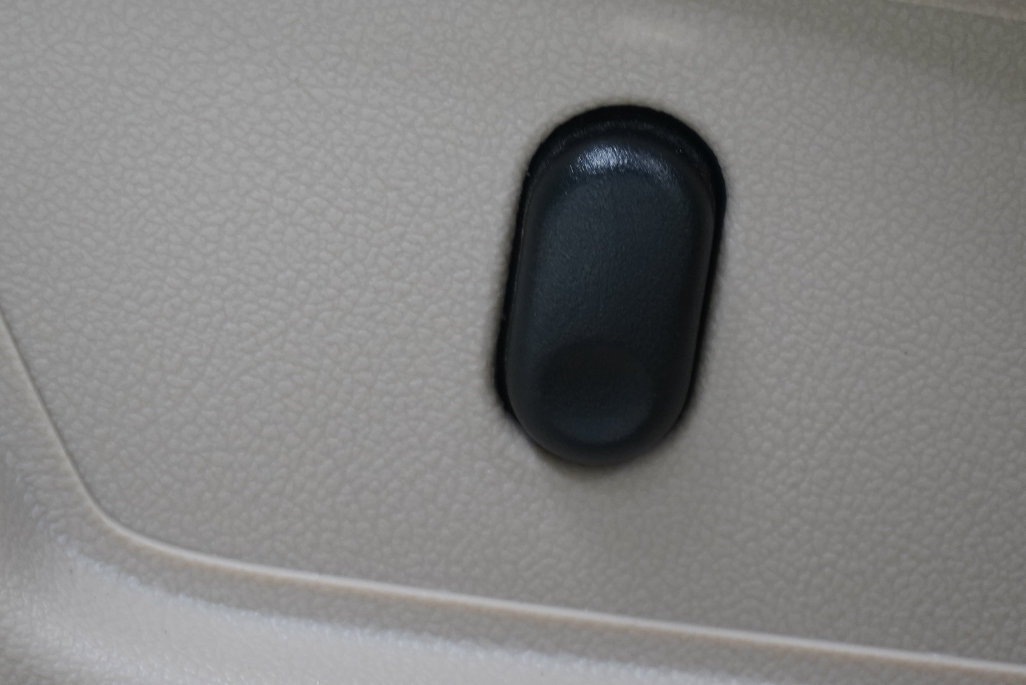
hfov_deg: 17.3
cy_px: 283
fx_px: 3364
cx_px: 603
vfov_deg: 11.6
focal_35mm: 118
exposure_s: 1/80
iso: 800
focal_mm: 50
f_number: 5.6
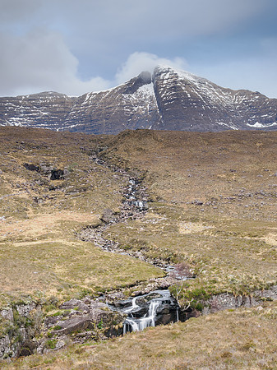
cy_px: 185
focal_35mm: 54
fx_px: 577
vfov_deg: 35.6
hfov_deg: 27.0
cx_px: 138
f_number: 4
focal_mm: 27
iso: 200
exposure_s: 1.6
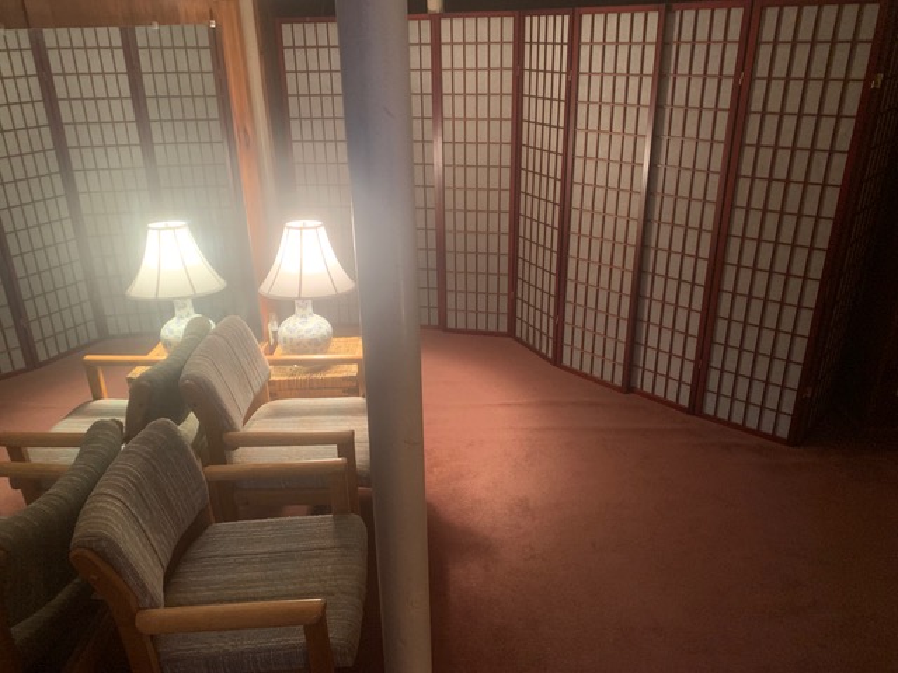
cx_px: 449
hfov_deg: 67.3
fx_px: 674
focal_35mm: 26
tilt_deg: -25.4
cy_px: 336
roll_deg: +1.2
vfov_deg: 53.1
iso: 500
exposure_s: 1/30
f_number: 1.8
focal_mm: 4.25
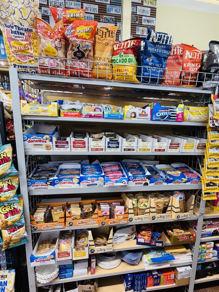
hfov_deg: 71.5
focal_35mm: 18
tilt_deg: -10.4
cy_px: 161
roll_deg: -1.4
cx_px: 116
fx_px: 152
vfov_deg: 87.5
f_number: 2.2
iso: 200
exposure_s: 1/120
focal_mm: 2.22
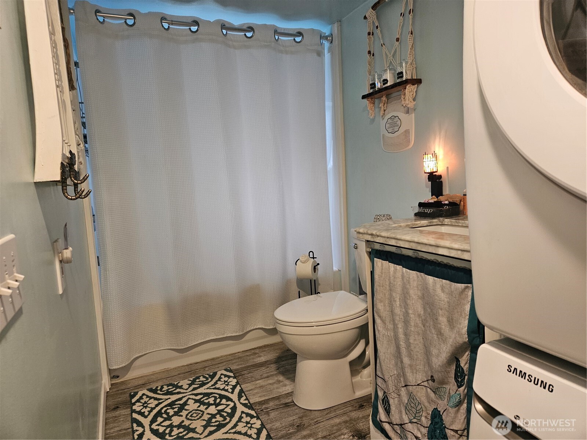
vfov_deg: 58.9
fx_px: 390
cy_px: 220
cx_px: 294
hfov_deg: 73.9
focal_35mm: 23
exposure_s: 1/120
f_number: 1.8
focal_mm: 5.4
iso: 320
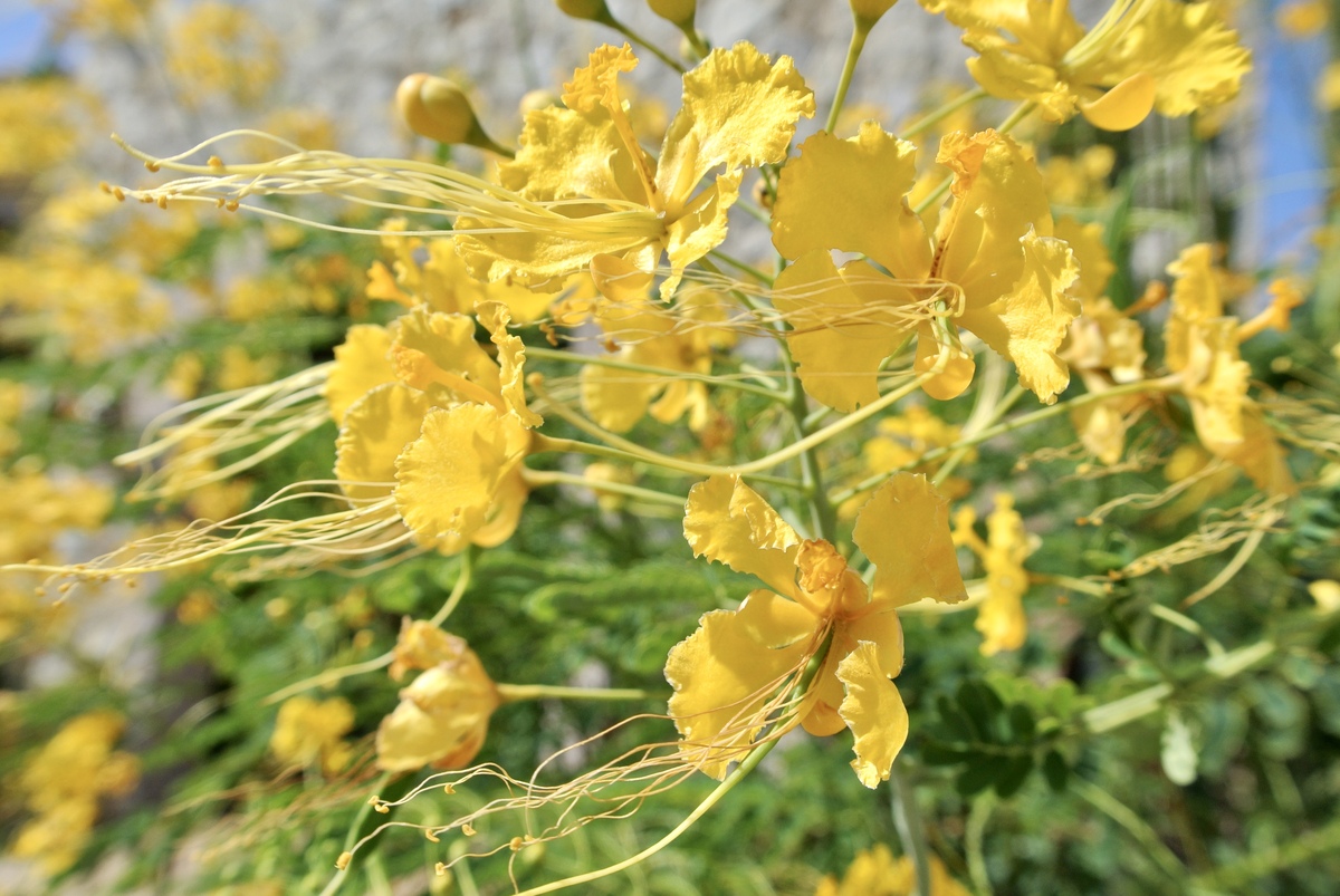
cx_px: 670
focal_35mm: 31
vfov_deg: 42.4
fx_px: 1155
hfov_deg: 60.2
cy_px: 448
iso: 100
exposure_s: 1/640
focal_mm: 11.8
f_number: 5.6
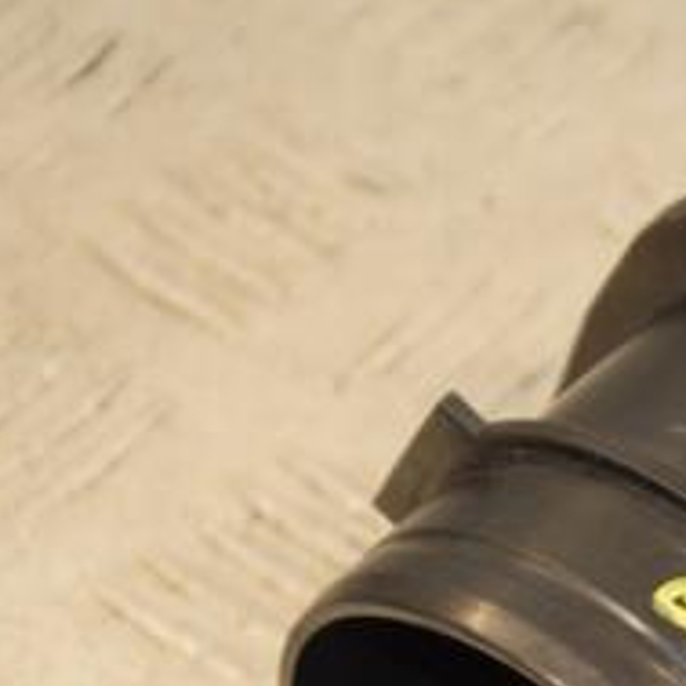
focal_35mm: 364
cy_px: 635
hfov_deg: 4.8
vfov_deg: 4.8
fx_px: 8161
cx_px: 929
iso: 800
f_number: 5.6
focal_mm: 90
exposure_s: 1/160
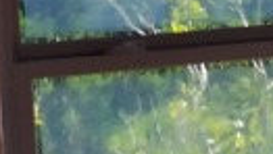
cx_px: 140
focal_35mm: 153
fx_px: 1109
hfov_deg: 14.0
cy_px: -54
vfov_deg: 7.8
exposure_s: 1/368
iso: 100
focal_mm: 3.54
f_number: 2
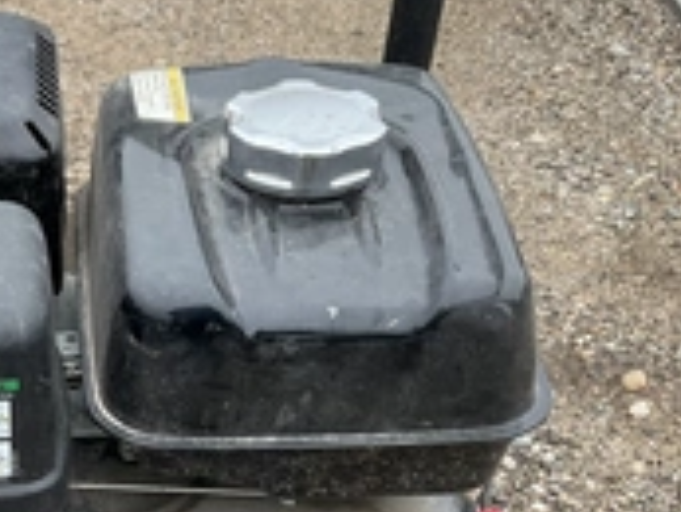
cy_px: 500
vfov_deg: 21.3
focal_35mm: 67
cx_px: 98
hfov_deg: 28.1
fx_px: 1319
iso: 20
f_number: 1.8
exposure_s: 1/181
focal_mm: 3
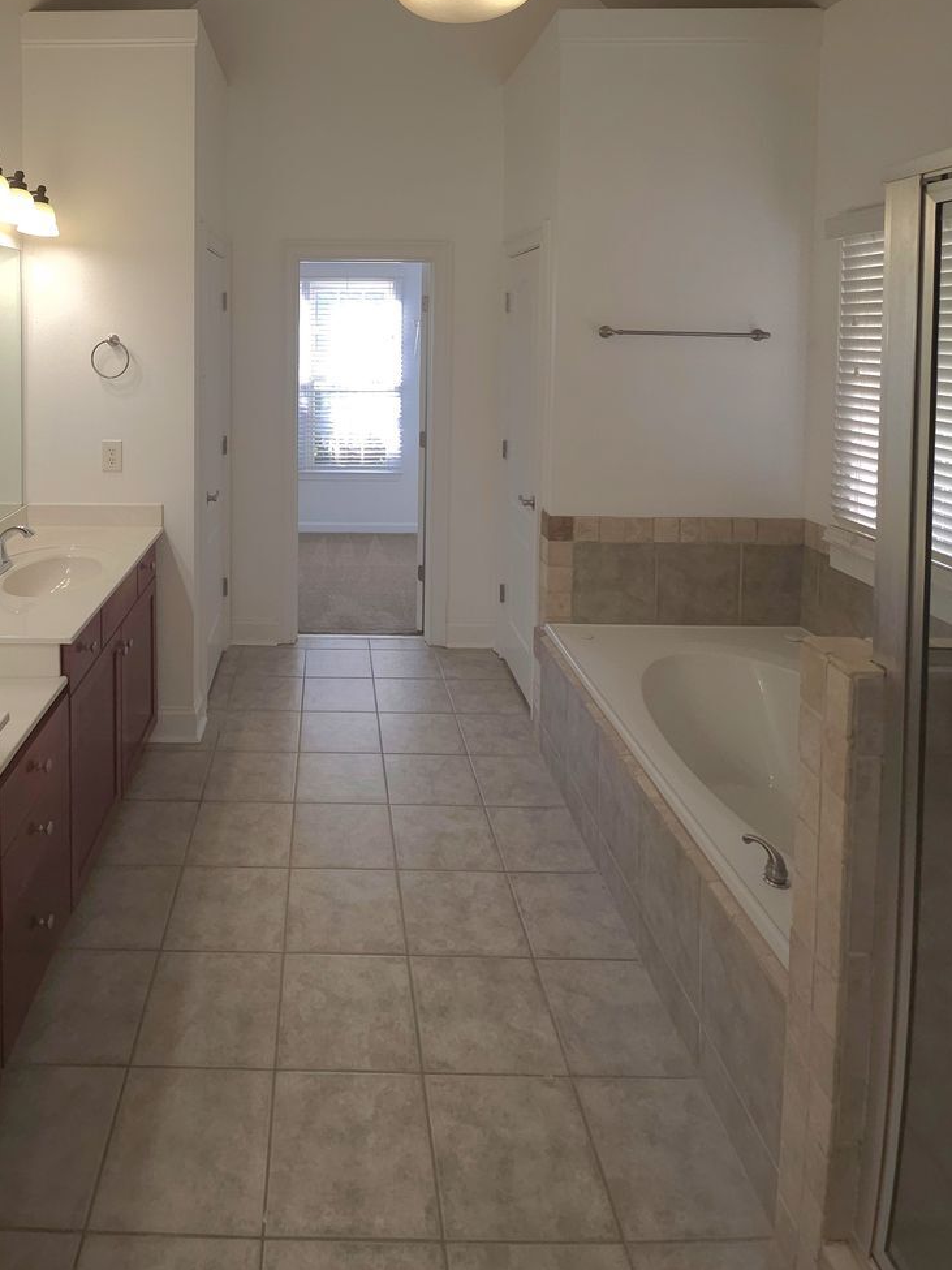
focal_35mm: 20
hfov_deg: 64.2
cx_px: 313
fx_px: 734
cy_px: 374
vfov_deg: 77.7
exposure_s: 1/50
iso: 50
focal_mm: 2.2
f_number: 2.2
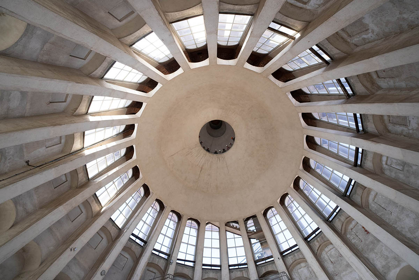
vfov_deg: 90.1
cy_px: 140
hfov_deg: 112.6
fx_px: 140
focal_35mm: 12
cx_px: 210
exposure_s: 1/100
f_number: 7.1
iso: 800
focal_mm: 12
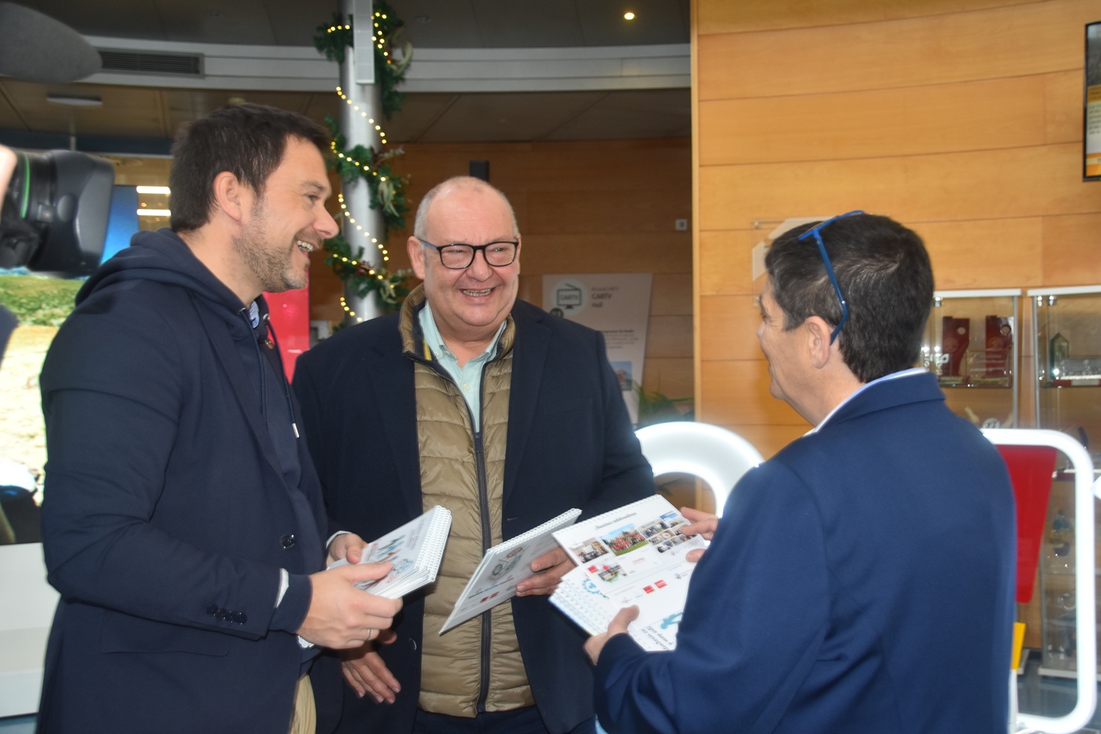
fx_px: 1147
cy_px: 367
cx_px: 550
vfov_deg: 35.5
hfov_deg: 51.3
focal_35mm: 38
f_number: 4
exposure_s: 1/60
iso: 450
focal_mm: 25
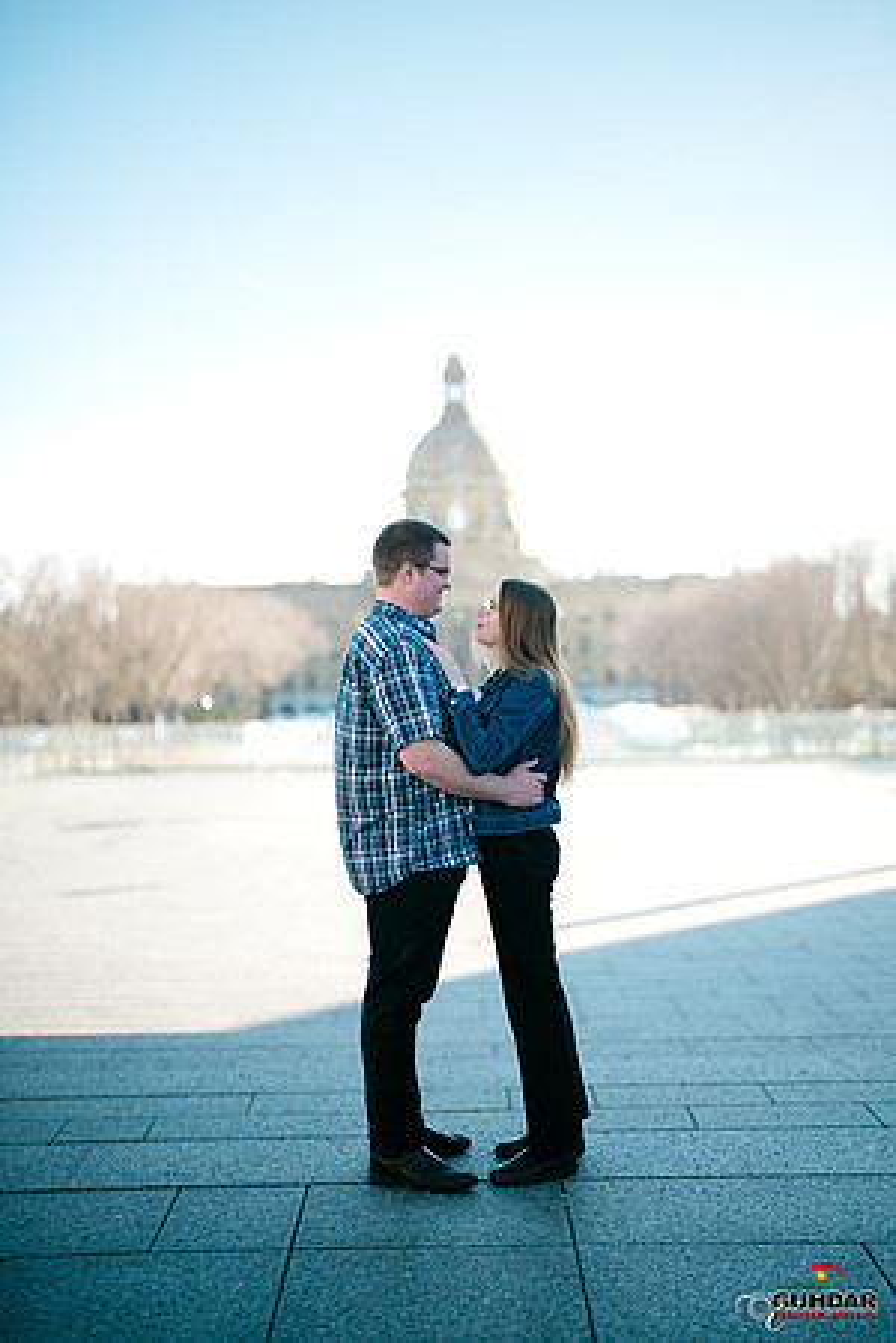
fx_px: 1867
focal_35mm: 50
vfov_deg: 39.6
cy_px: 672
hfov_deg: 27.0
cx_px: 448
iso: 100
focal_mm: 50
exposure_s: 1/3200
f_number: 1.2
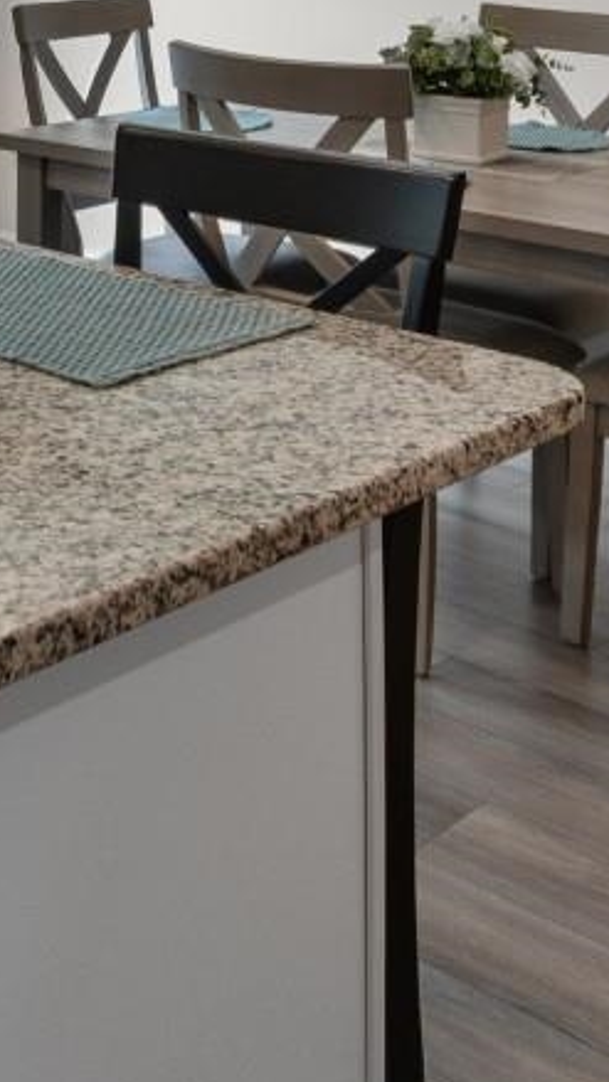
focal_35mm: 58
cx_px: -251
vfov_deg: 30.8
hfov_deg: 18.7
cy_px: -195
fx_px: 1665
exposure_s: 1/25
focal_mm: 10
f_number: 4.5
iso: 100
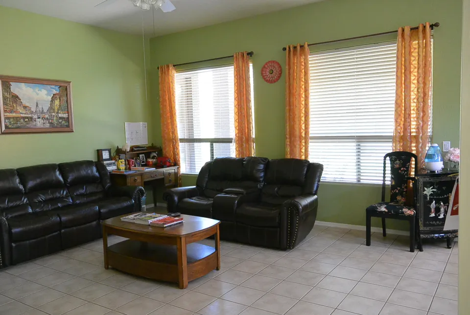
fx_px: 379
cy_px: 158
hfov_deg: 63.6
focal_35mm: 29
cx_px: 235
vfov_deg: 45.1
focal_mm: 11
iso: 1400
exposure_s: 1/60
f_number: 3.5
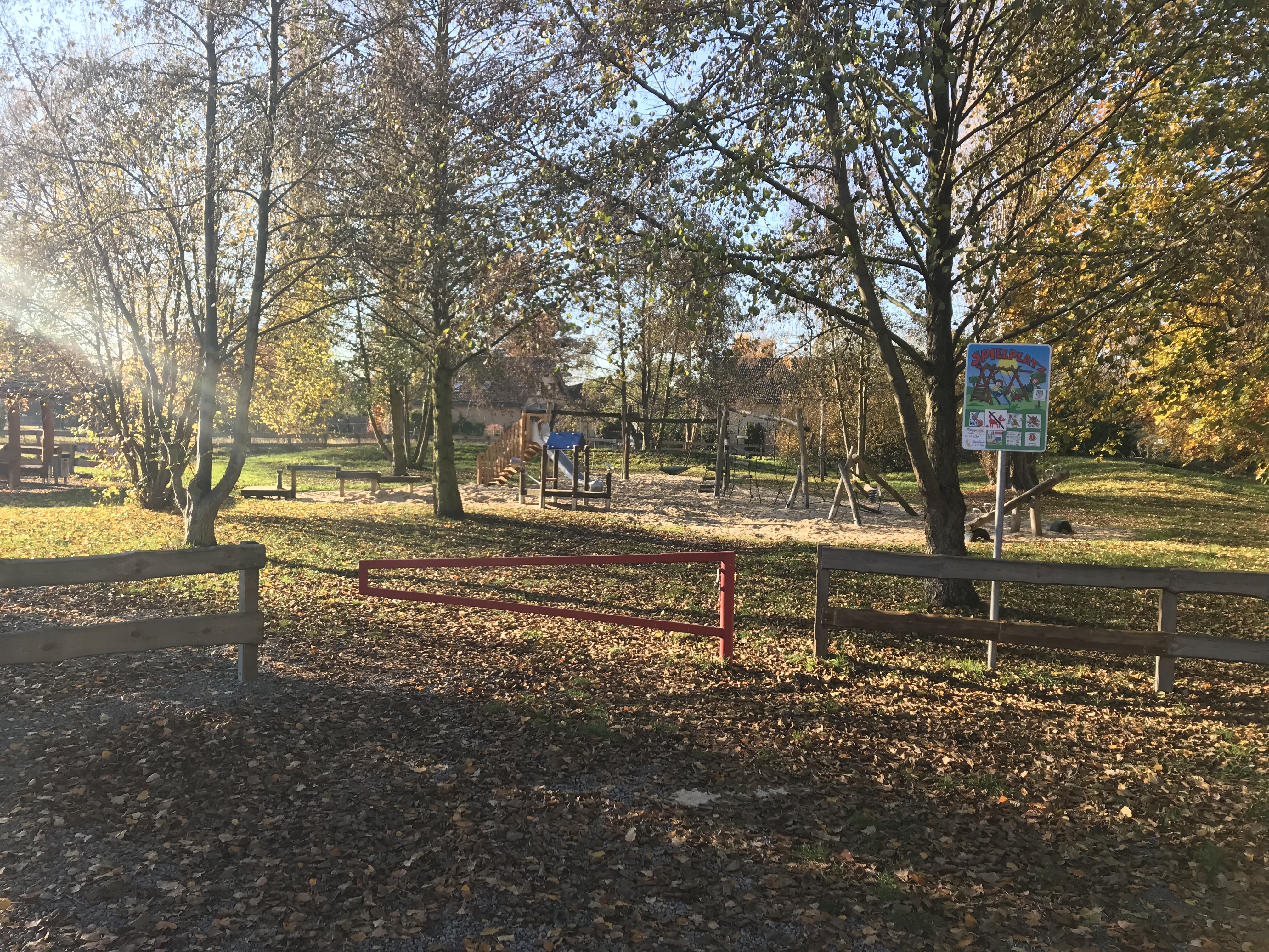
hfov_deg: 63.4
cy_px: 476
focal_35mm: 28
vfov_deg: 49.7
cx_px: 634
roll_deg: -1.8
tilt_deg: -2.4
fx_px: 1026
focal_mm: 3.99
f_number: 1.8
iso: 20
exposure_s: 1/424
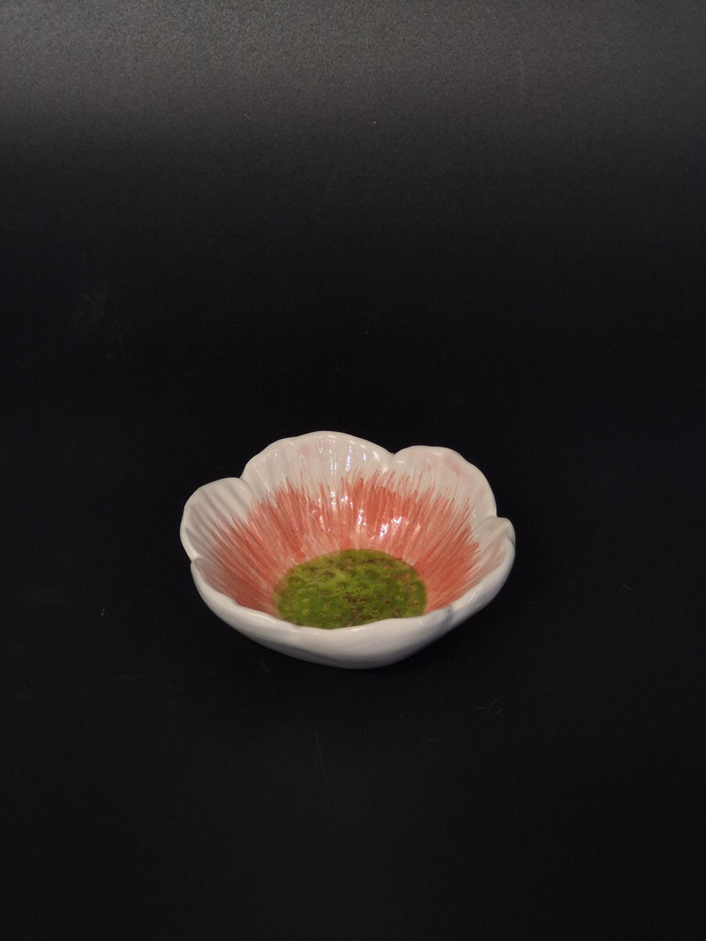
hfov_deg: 21.3
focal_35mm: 69
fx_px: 1876
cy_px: 470
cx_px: 353
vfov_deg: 28.2
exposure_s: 1/50
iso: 200
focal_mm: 7
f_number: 2.4
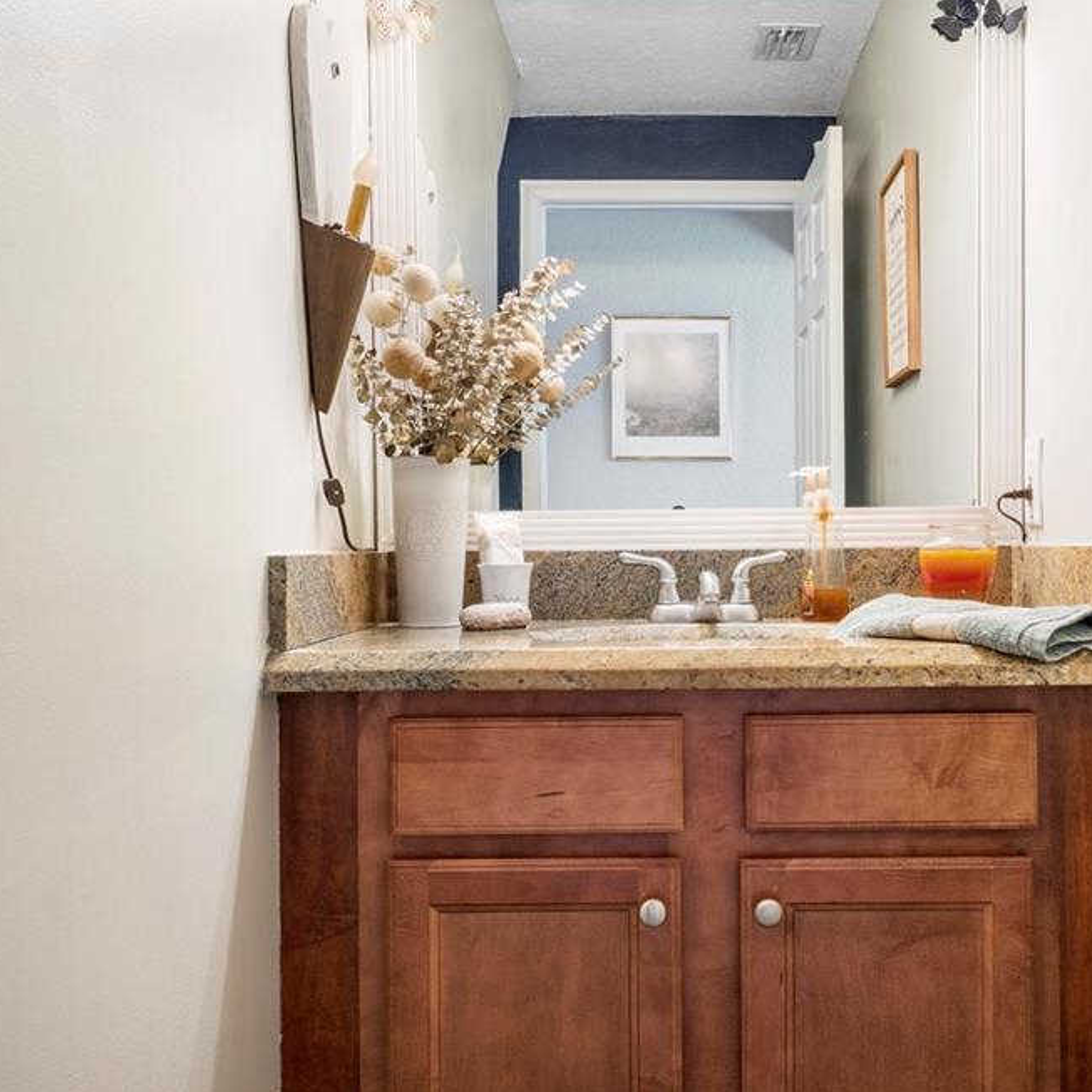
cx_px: 712
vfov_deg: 41.9
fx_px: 1428
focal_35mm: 40
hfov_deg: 41.4
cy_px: 531
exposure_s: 1/4
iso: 640
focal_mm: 30
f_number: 11
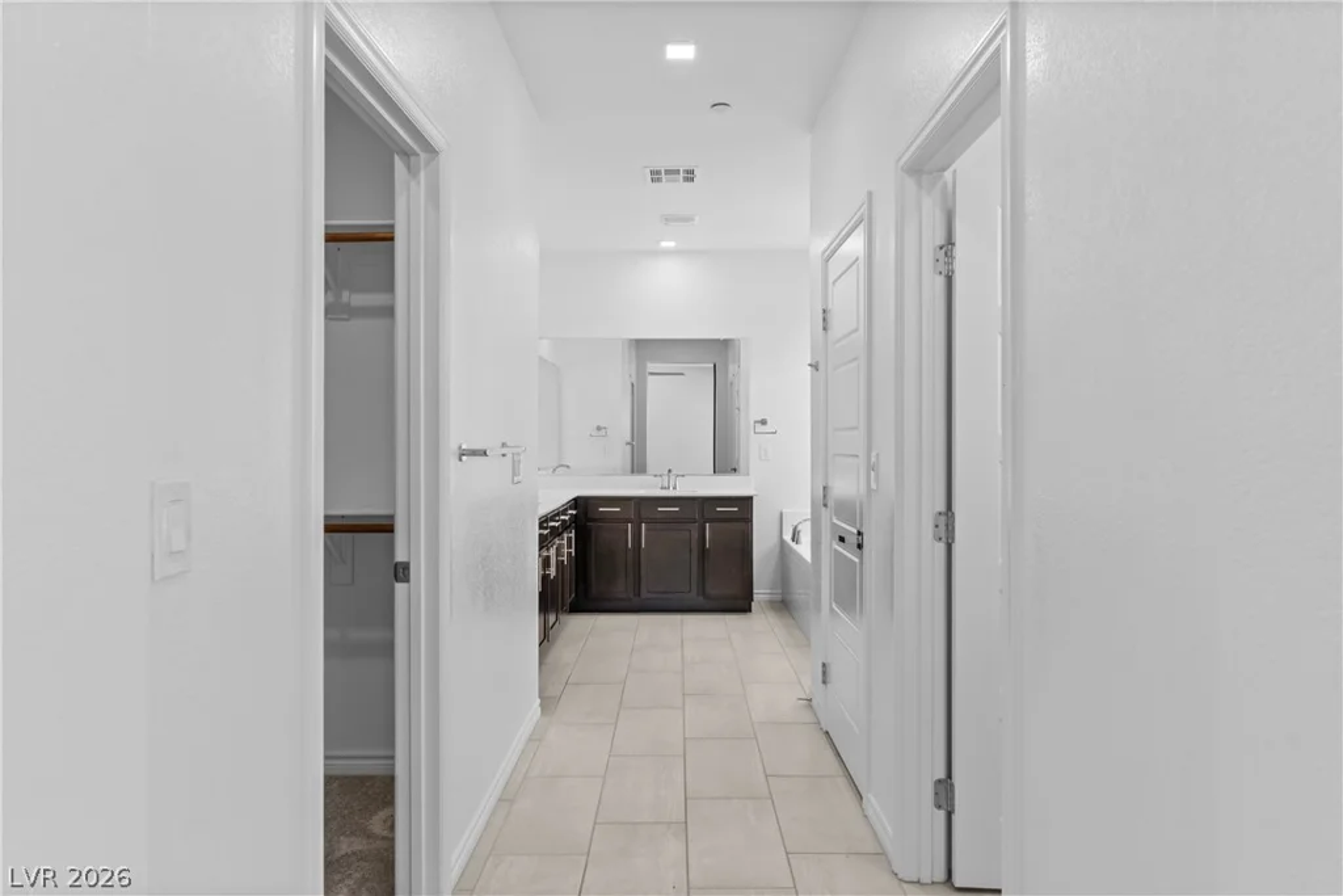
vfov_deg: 55.1
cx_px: 672
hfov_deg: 76.1
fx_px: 858
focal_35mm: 23
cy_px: 448
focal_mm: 23
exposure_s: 1/4
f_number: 8
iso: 400
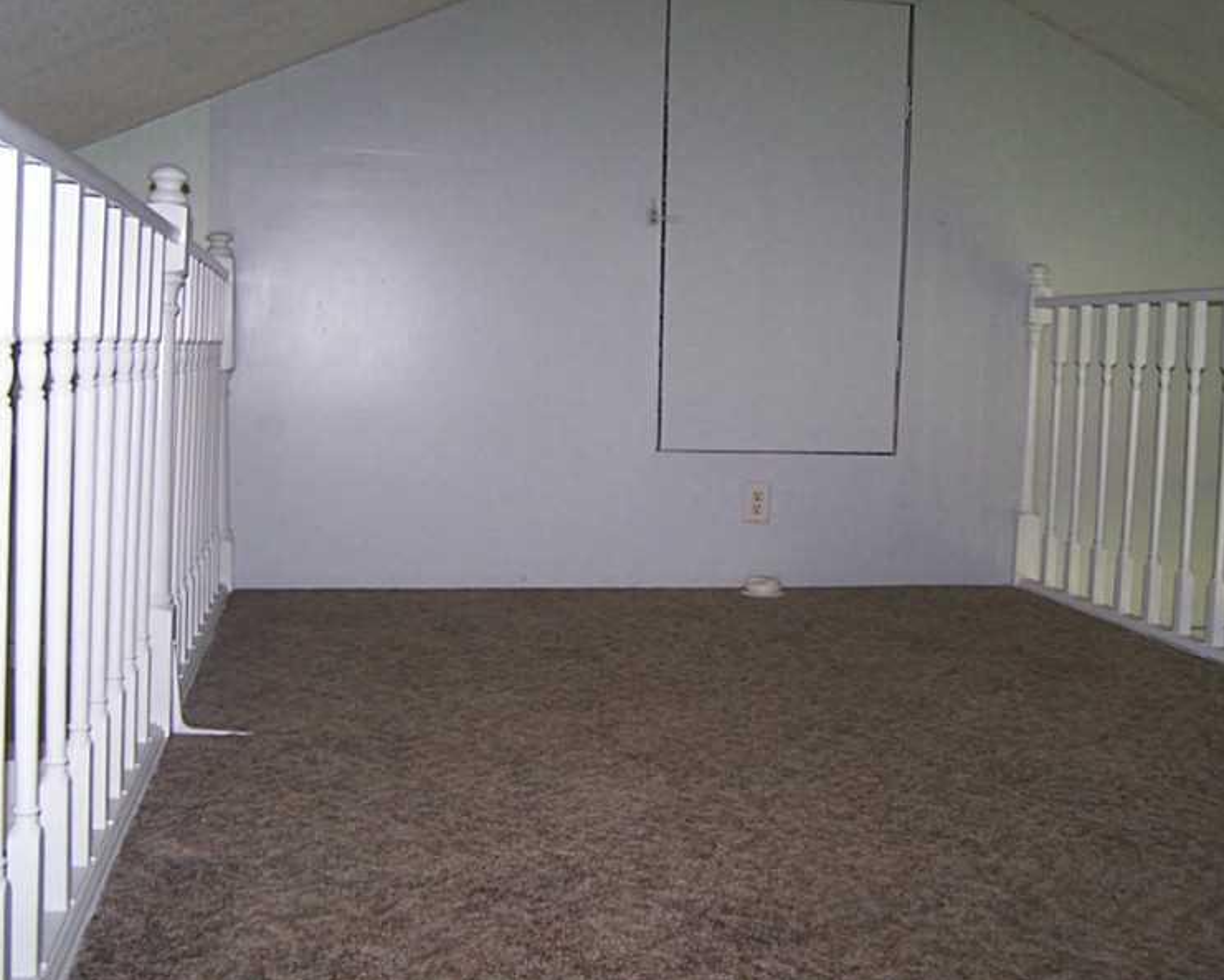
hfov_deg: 45.8
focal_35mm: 40
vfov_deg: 37.3
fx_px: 1449
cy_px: 492
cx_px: 645
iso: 140
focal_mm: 6.3
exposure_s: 1/60
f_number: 2.8
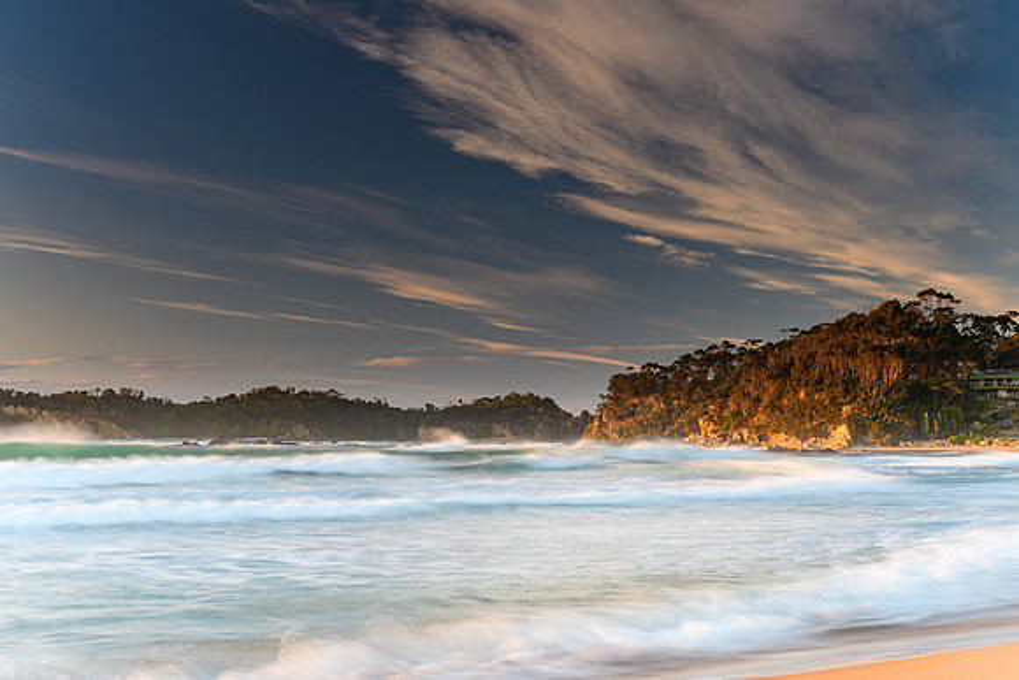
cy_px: 340
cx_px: 510
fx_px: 1673
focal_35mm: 59
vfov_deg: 23.0
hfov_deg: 33.9
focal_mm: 38
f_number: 10
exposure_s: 1
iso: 64
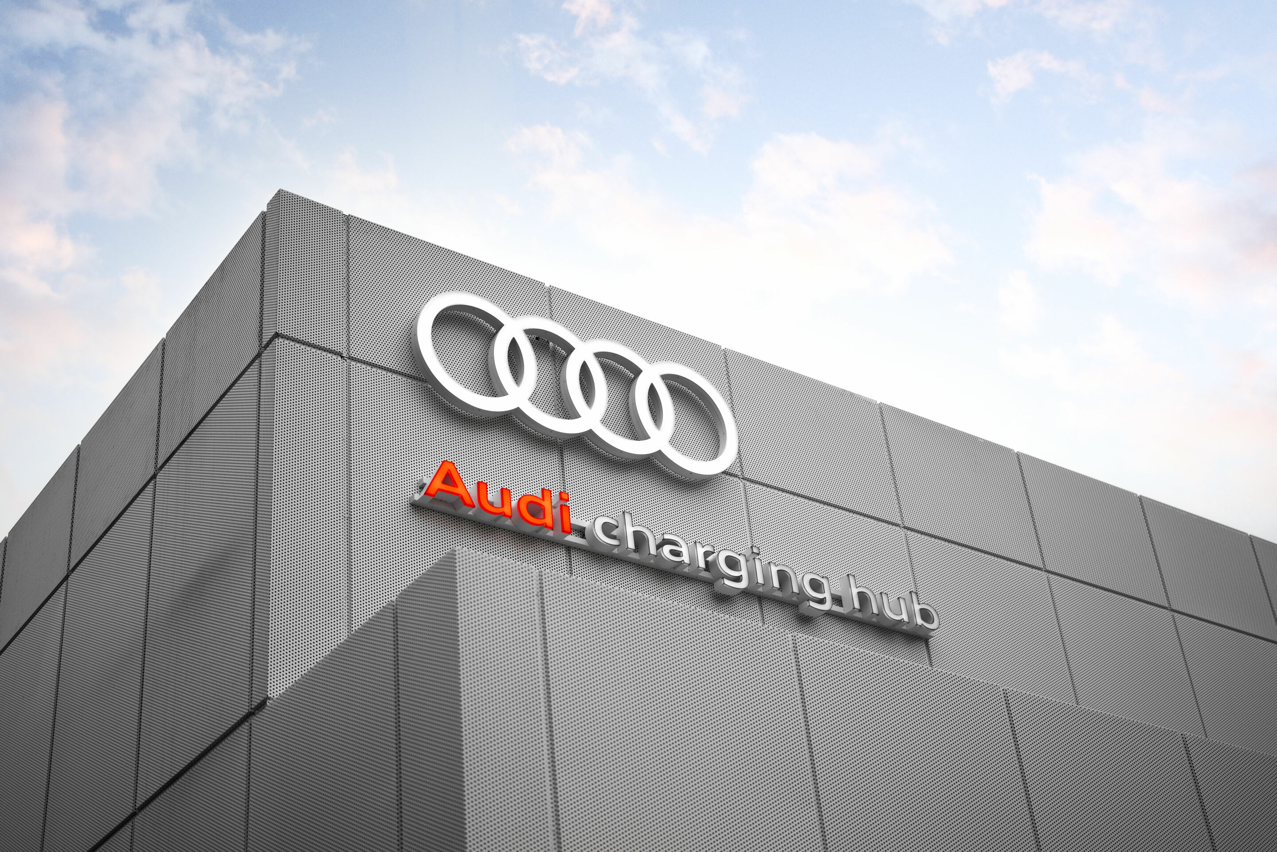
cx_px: 638
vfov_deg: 27.0
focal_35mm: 50
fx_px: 1774
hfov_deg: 39.6
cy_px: 426
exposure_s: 1/800
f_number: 1.4
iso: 100
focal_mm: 50
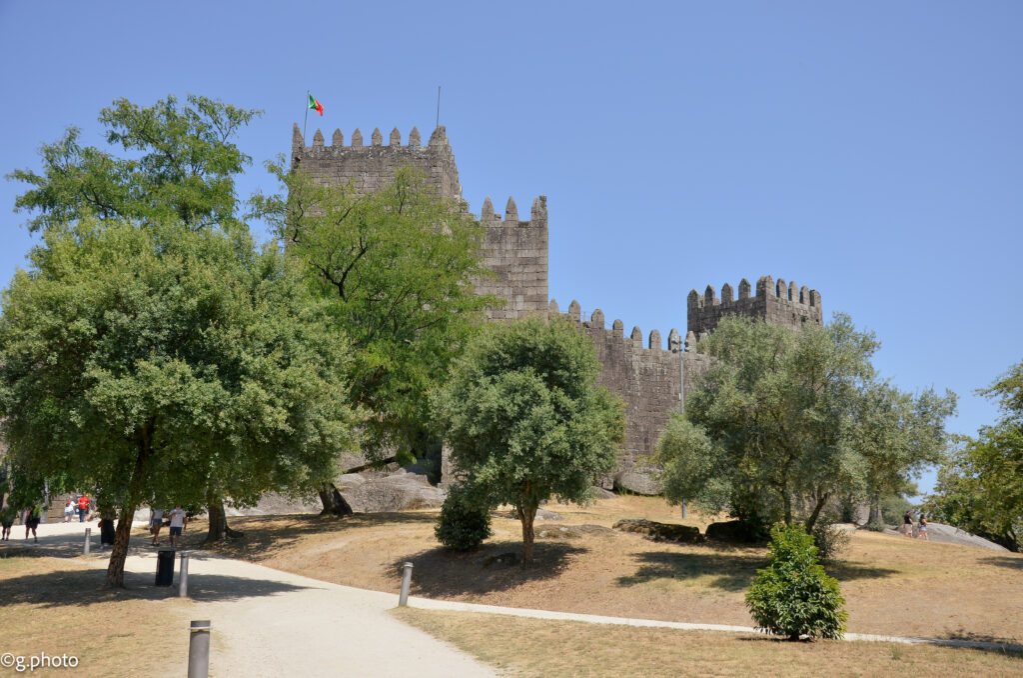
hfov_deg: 53.2
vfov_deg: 36.7
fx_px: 1021
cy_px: 339
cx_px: 512
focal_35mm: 36
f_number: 7.1
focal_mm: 24
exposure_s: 1/400
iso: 100
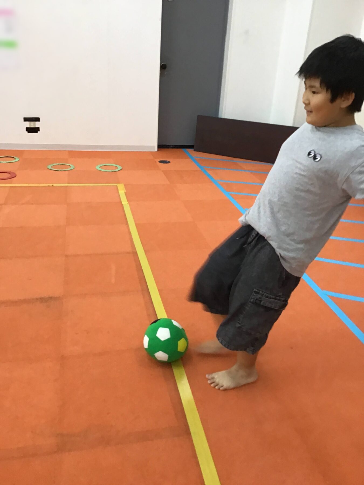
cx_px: 182
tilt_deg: -29.3
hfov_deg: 45.4
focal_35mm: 31
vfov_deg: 58.4
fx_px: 435
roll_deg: -4.6
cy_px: 242
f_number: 2.4
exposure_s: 1/33
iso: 64
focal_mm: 3.3
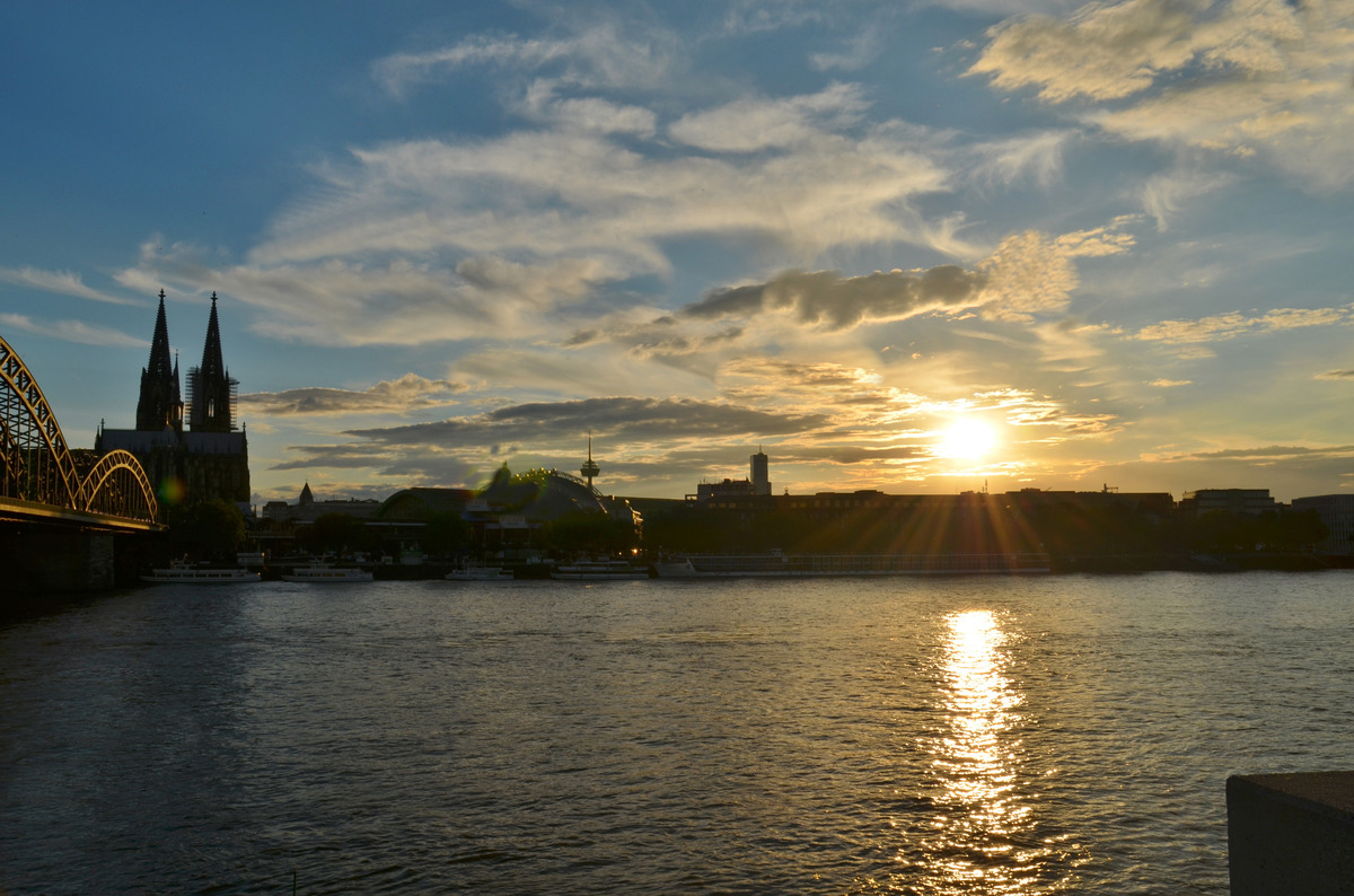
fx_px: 1182
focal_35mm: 32
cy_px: 448
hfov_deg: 59.6
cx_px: 677
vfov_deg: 41.5
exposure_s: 1/200
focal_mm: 21
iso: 100
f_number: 14
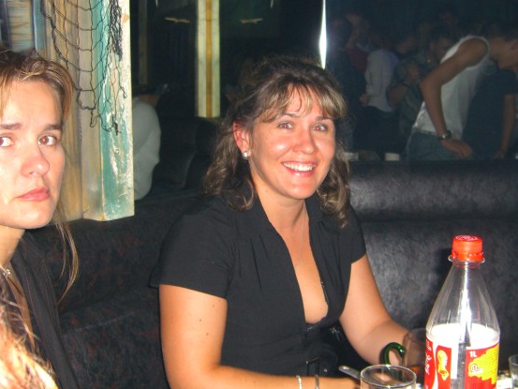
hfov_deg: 34.9
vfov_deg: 26.6
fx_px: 823
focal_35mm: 55
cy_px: 209
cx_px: 298
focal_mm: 7.9
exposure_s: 1/60
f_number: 2.8
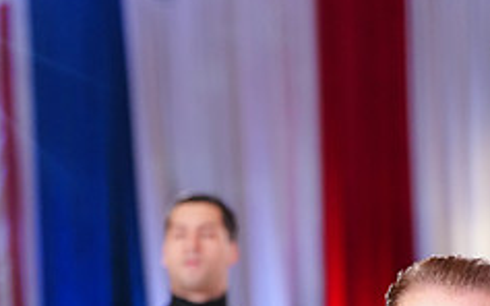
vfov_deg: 6.9
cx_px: 162
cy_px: 521
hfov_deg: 11.2
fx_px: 2497
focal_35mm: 187
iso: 3200
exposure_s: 1/640
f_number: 3.2
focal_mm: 75
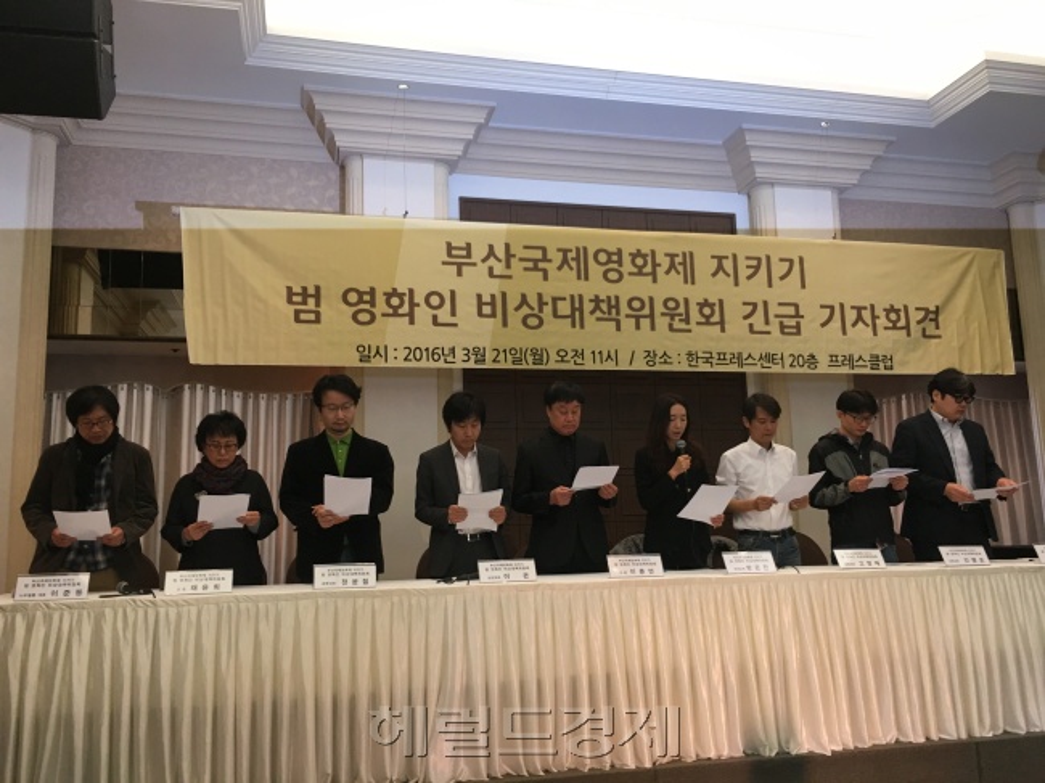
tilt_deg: +7.8
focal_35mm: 29
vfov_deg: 48.2
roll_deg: +1.2
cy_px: 392
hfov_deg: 61.7
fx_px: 875
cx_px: 522
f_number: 2.2
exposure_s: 1/30
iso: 80
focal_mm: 4.15
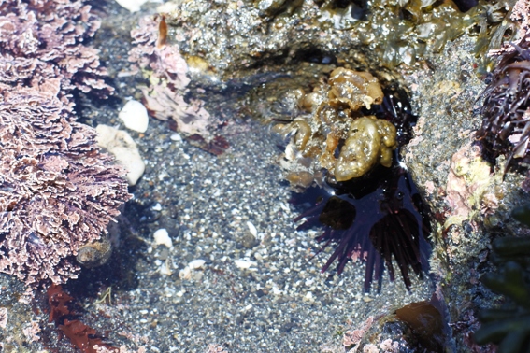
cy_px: 185
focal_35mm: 70
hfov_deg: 28.8
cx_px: 274
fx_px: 1030
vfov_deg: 19.5
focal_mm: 18.5
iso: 160
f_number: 5.6
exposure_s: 1/200
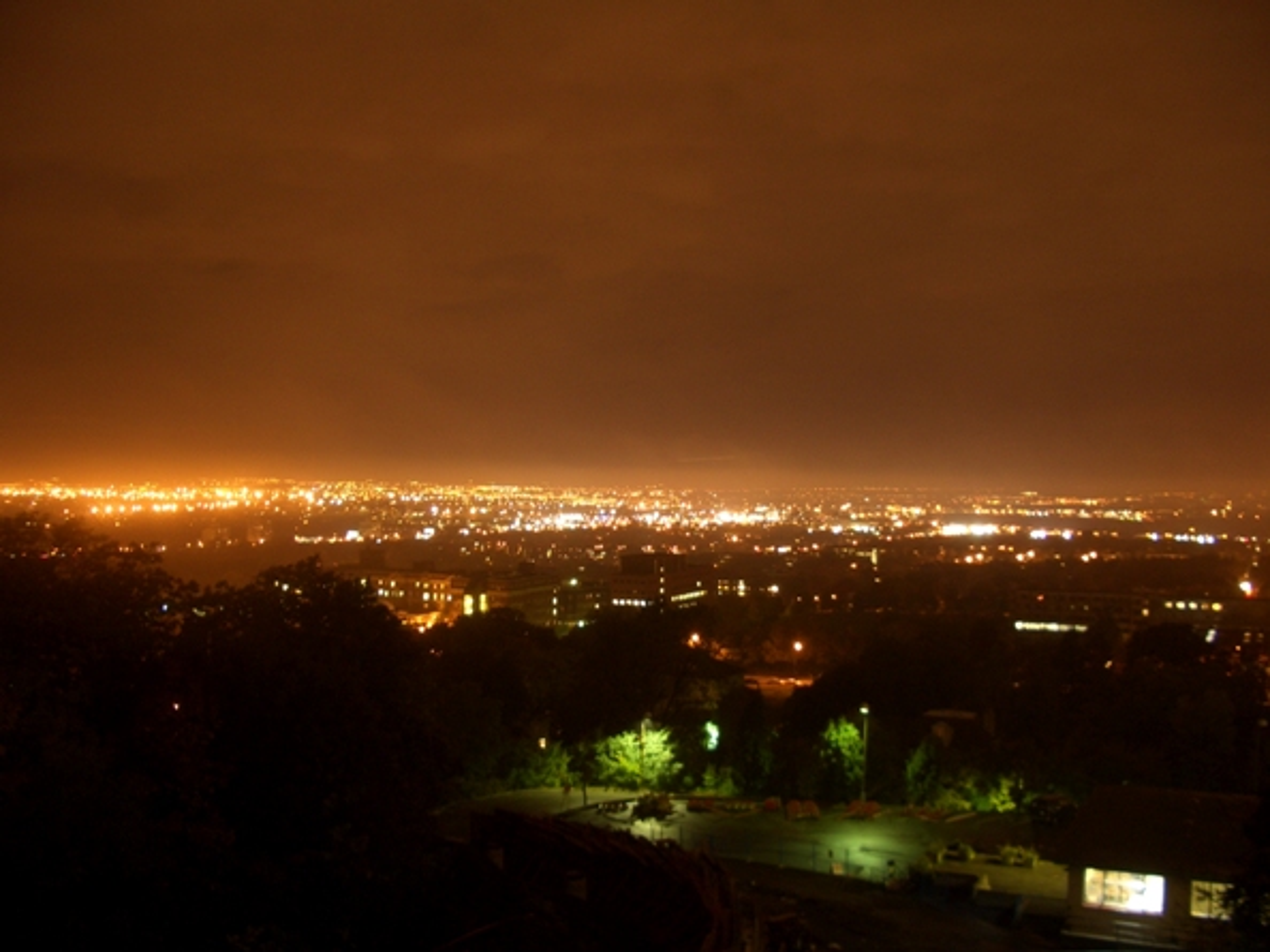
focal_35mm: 35
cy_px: 476
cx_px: 635
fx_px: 1284
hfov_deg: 52.6
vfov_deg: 40.7
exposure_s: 4
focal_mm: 5.8
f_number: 2.6
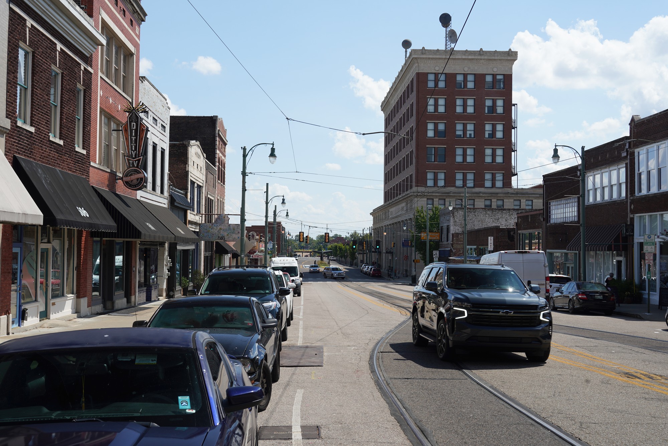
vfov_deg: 30.5
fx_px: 817
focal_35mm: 44
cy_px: 223
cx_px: 334
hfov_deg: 44.5
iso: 160
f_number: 11
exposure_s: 1/100
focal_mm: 44
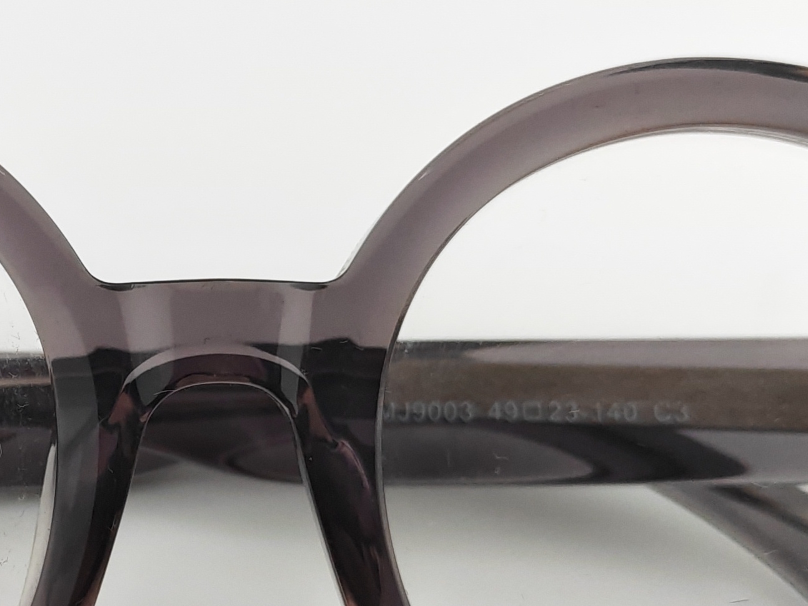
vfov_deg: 19.4
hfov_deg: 24.9
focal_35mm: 76
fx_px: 1774
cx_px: 74
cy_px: 320
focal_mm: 6.12
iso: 1000
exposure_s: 1/400
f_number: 1.9
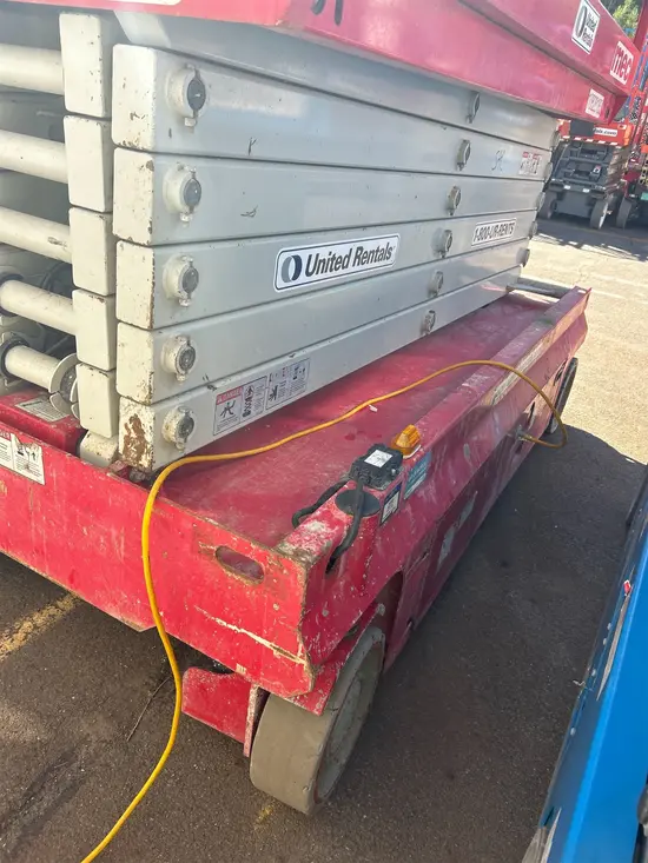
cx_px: 324
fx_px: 649
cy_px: 432
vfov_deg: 67.3
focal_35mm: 26
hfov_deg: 53.1
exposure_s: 1/769
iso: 50
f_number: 1.5
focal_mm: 5.7
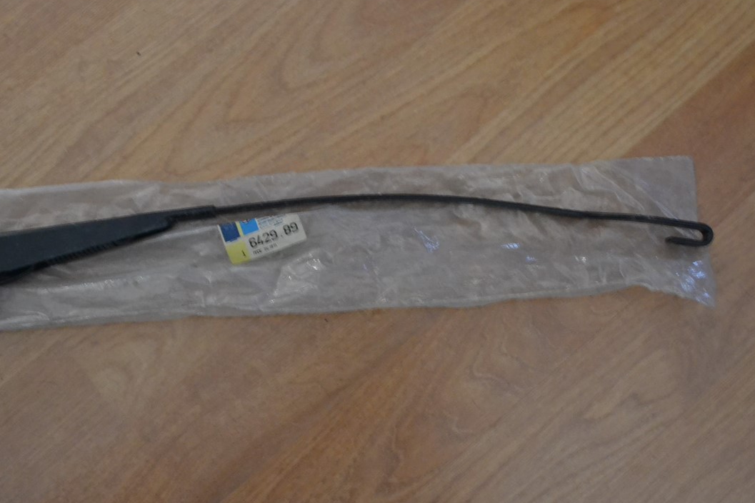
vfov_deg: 29.2
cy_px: 231
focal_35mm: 46
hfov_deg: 42.6
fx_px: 964
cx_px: 311
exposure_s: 1/8
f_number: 4
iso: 3200
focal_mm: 24
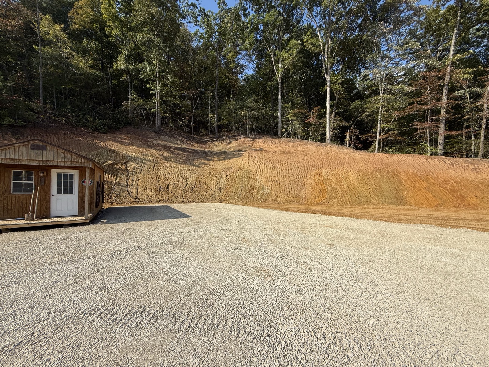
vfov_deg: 85.7
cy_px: 184
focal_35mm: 14
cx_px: 244
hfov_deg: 102.1
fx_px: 198
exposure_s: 1/2024
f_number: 2.2
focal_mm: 2.22
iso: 50
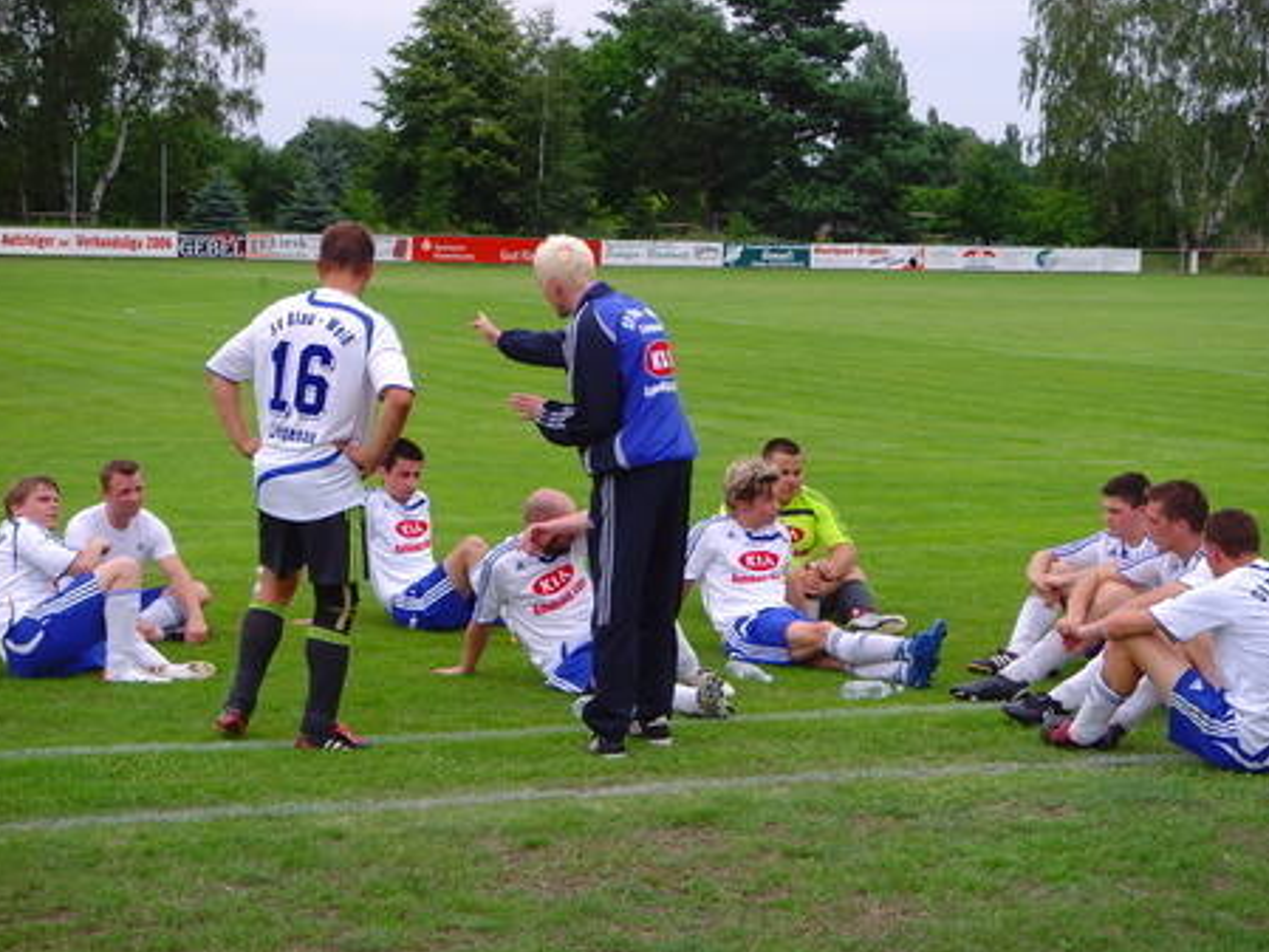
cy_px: 448
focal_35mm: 89
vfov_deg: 16.6
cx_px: 639
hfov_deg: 22.0
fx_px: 3264
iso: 80
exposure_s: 1/125
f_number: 4.2
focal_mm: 13.7
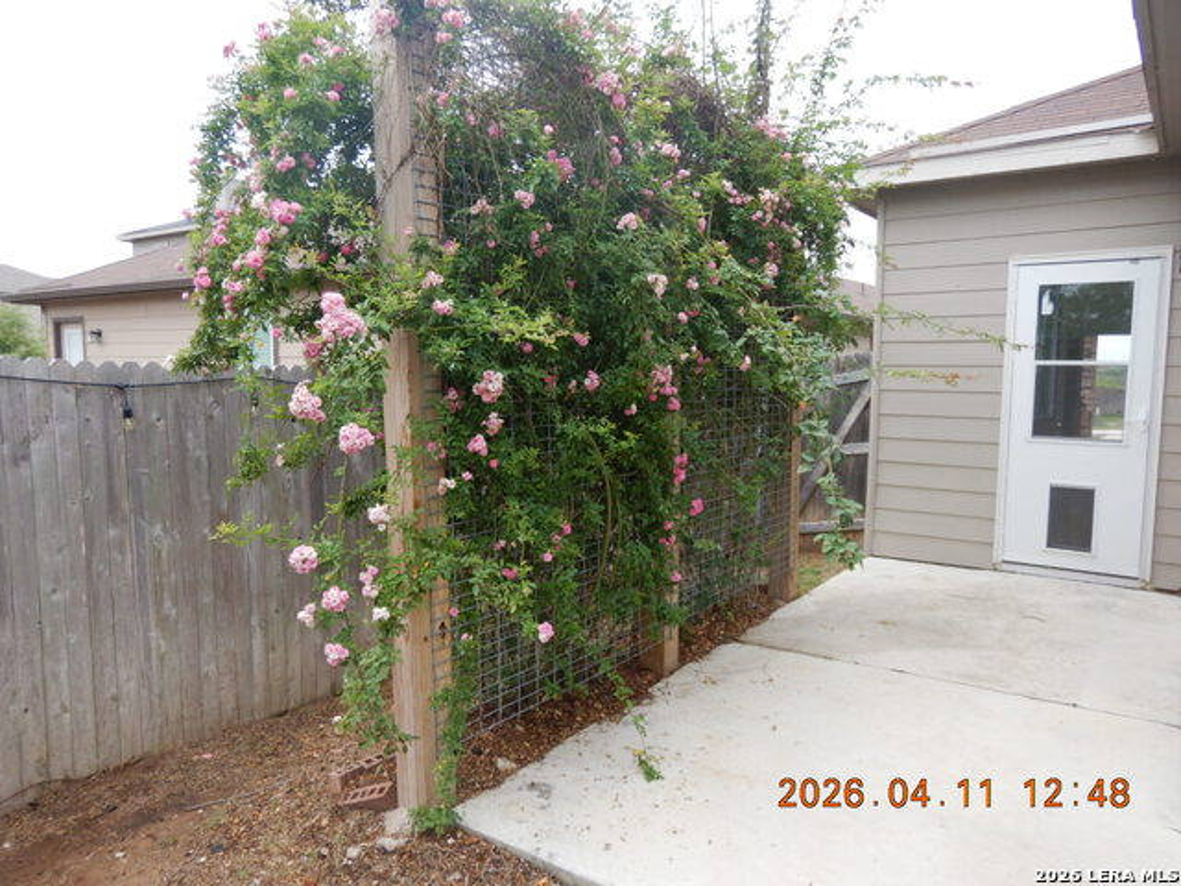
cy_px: 443
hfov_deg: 71.6
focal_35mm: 24
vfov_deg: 56.8
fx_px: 819
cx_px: 590
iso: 125
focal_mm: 4.3
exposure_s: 1/640
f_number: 2.8
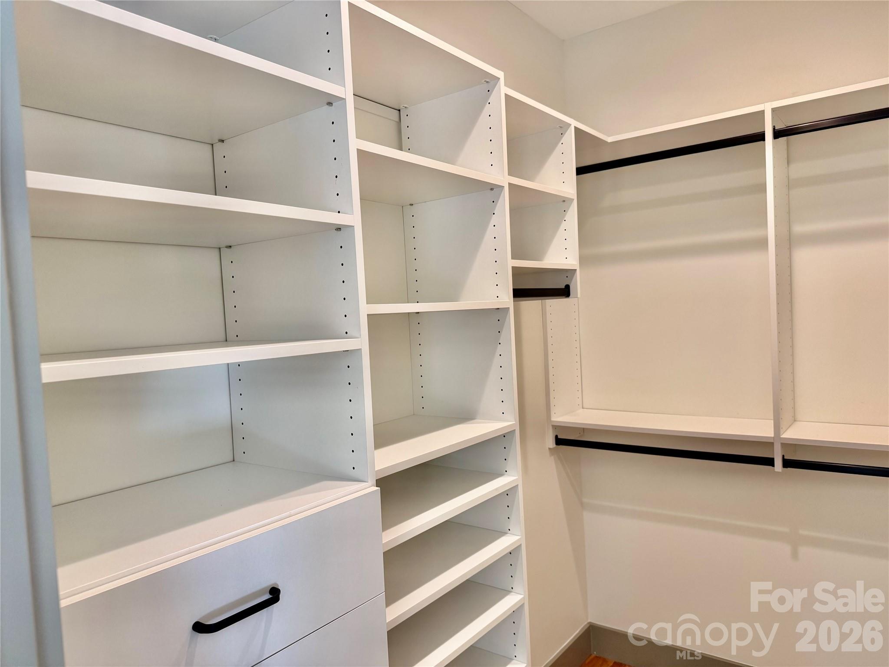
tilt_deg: -2.4
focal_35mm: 24
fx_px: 616
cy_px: 334
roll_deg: +3.3
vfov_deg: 56.8
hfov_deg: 71.6
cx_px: 444
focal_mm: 6.76
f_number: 1.78
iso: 160
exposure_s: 1/120
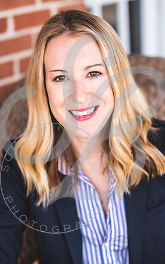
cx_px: 82
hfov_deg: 14.9
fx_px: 633
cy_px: 133
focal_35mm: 88
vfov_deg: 23.5
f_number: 2.8
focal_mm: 85
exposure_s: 1/200
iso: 100
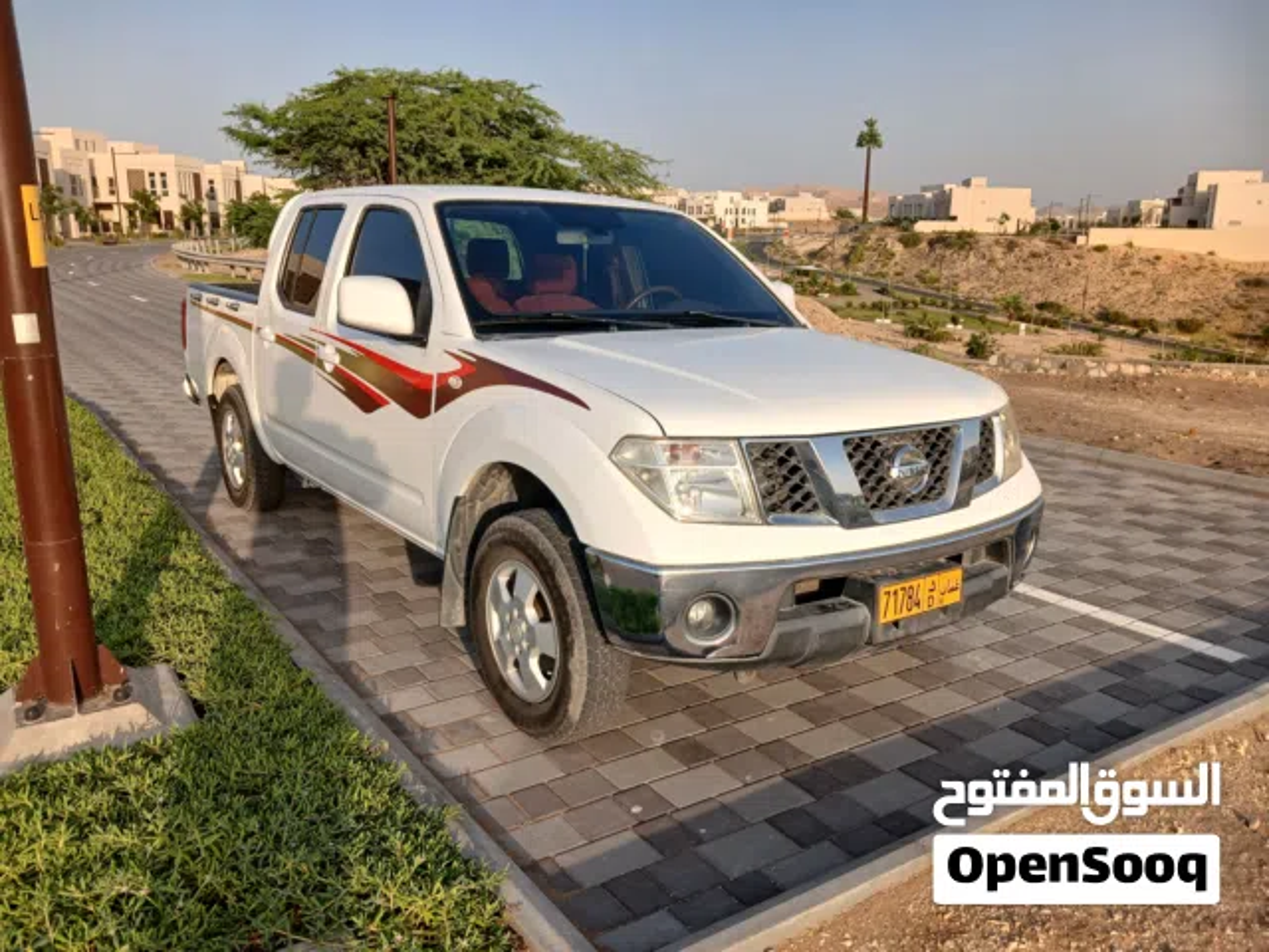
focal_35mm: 27
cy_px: 476
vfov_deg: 51.4
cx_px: 634
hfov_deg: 65.3
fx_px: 990
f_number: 1.8
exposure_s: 1/373
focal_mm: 3.98
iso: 20
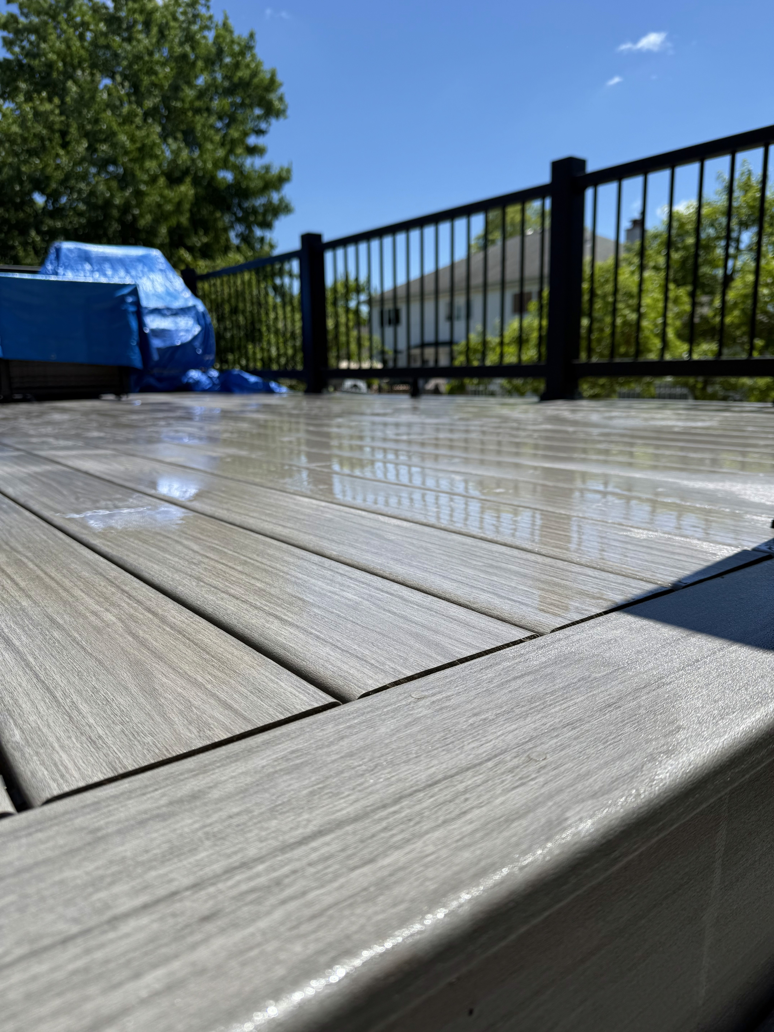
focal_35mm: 24
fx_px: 716
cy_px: 516
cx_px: 387
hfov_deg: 56.8
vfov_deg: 71.6
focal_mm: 6.76
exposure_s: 1/5319
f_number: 1.78
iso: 80
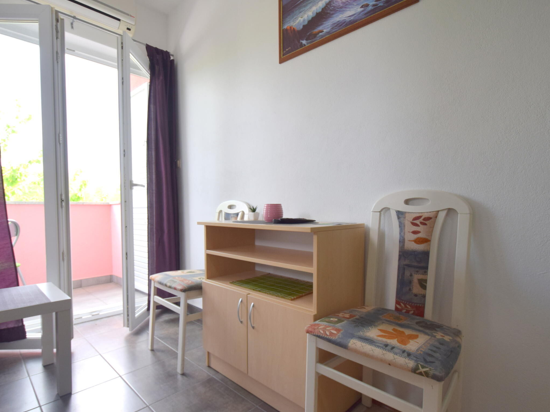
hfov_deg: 91.0
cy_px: 214
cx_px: 267
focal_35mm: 17
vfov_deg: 74.7
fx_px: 270
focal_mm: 10
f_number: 5.6
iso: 400
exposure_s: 1/125
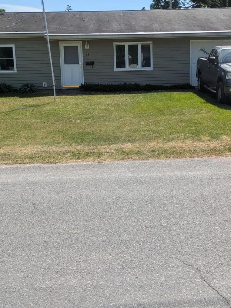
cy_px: 138
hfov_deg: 35.1
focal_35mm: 41
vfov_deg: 45.7
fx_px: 365
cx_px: 120
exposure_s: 1/2028
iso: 44
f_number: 1.89
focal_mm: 5.43
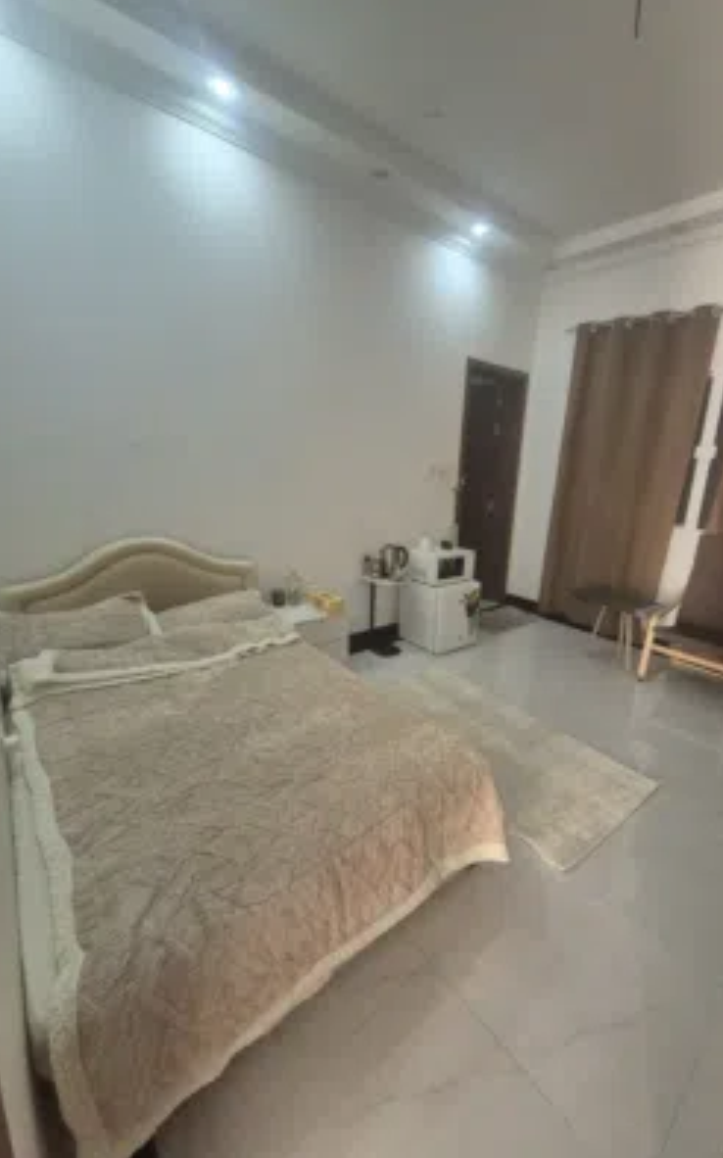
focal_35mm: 14
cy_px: 576
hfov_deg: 78.1
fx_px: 442
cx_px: 417
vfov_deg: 105.3
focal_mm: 1.74
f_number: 2.2
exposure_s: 1/50
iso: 400
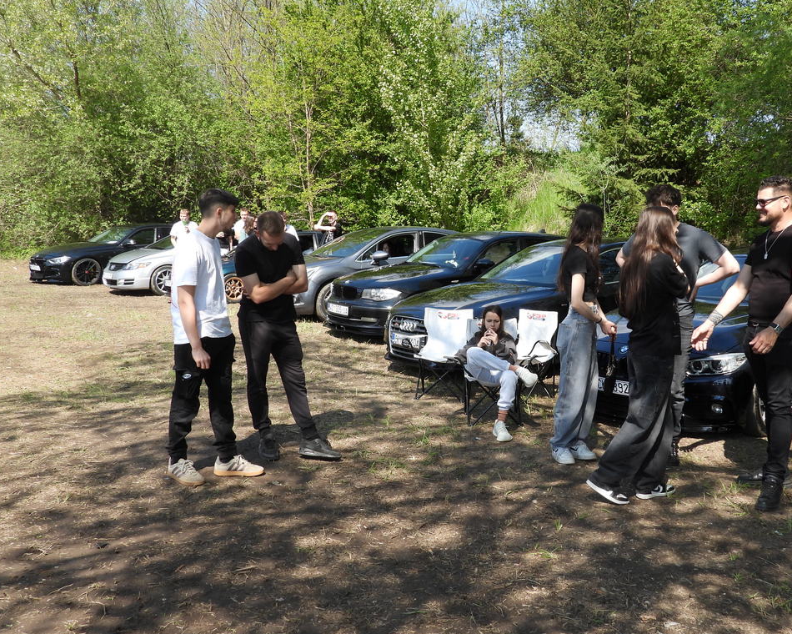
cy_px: 314
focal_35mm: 37
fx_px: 867
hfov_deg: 48.8
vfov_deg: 40.1
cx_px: 479
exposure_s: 1/640
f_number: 3.2
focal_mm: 5.4
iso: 100
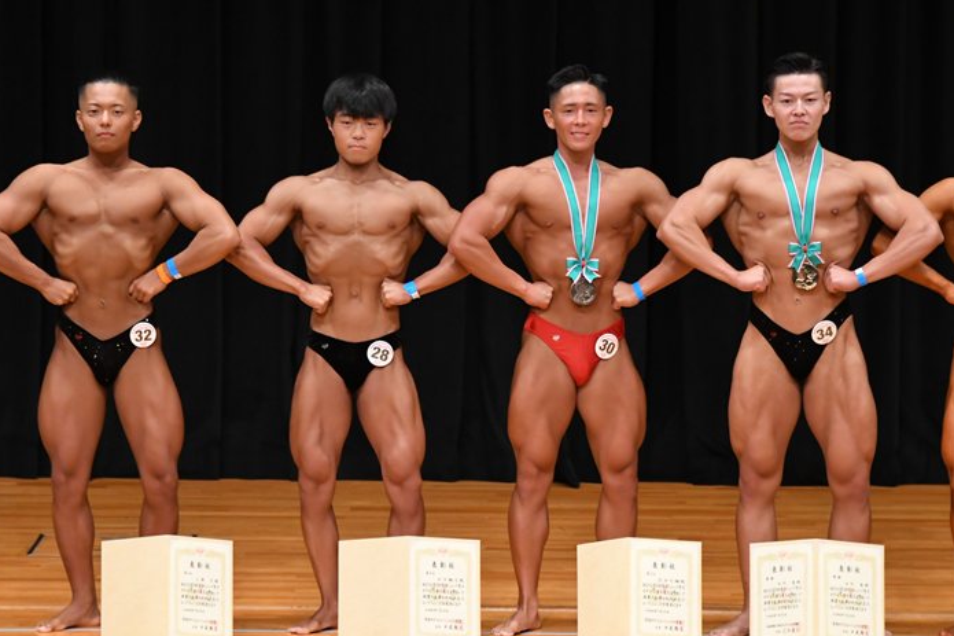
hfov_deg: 6.8
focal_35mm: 301
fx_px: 7974
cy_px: 310
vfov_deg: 4.6
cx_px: 428
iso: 3200
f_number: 5.6
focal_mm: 180
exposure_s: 1/400
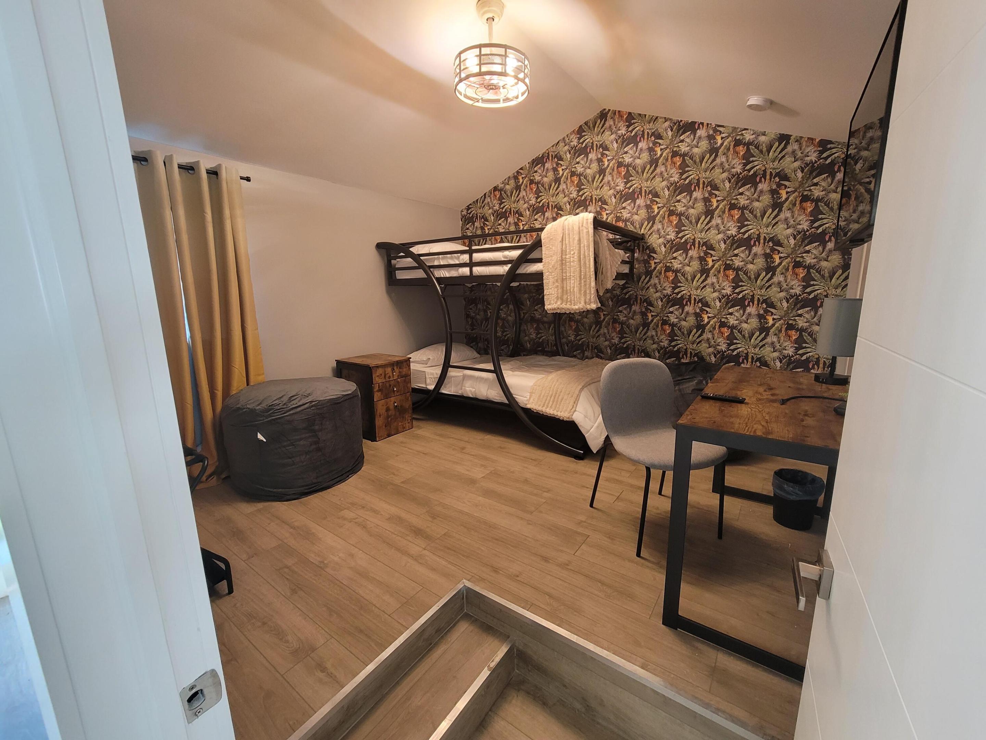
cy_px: 370
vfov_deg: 89.9
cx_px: 493
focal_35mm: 13
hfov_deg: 106.2
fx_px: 370
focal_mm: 2.2
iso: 320
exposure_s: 1/60
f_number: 2.2
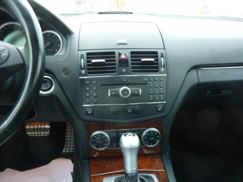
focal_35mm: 25
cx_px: 122
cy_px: 91
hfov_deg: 69.4
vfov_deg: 54.9
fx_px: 175
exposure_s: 1/8
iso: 400
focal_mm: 4.1
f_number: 3.3
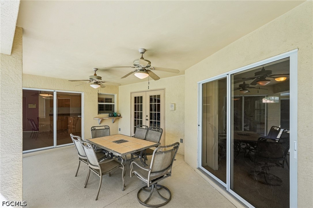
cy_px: 104
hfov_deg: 96.8
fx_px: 139
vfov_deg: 73.7
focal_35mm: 16
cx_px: 156
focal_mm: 16
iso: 400
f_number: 8
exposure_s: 1/200
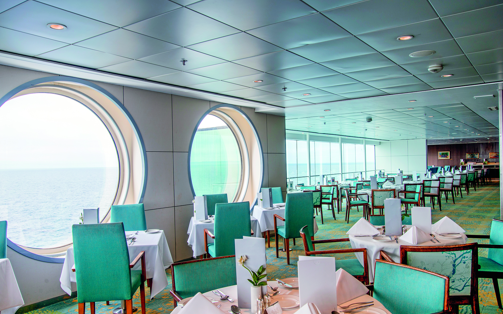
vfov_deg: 41.8
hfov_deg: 62.9
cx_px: 252
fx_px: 411
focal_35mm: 30
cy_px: 166
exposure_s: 1/50
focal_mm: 29
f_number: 8
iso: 200
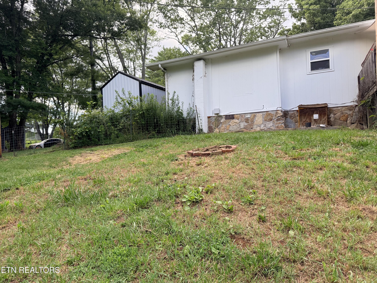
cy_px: 142
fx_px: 261
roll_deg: +1.2
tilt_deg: +2.4
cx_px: 188
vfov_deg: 56.8
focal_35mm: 24
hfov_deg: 71.6
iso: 100
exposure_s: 1/831
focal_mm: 6.76
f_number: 1.78
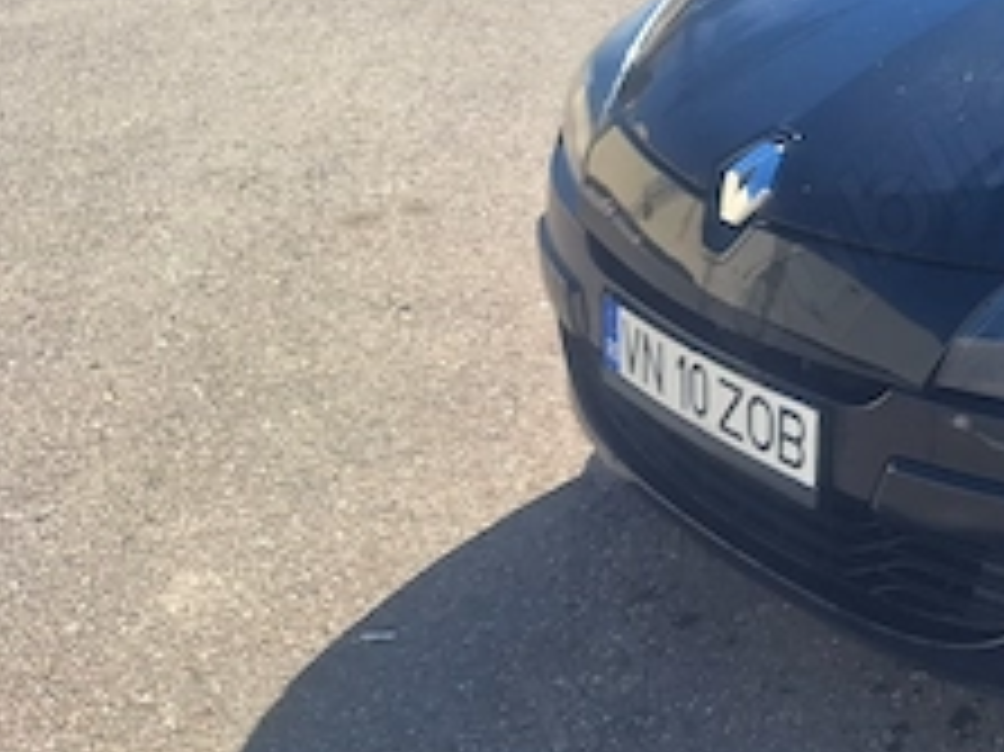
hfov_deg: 26.5
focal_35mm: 62
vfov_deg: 23.4
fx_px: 1797
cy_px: 194
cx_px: 1306
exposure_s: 1/2028
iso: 40
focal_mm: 5.54
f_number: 1.8
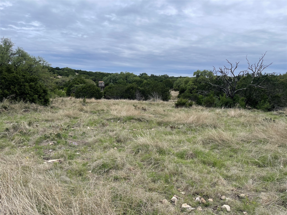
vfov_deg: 54.9
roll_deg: +0.4
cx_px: 144
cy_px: 108
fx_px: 207
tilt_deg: -7.0
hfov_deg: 69.4
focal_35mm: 25
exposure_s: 1/4525
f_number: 1.6
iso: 32
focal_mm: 5.1
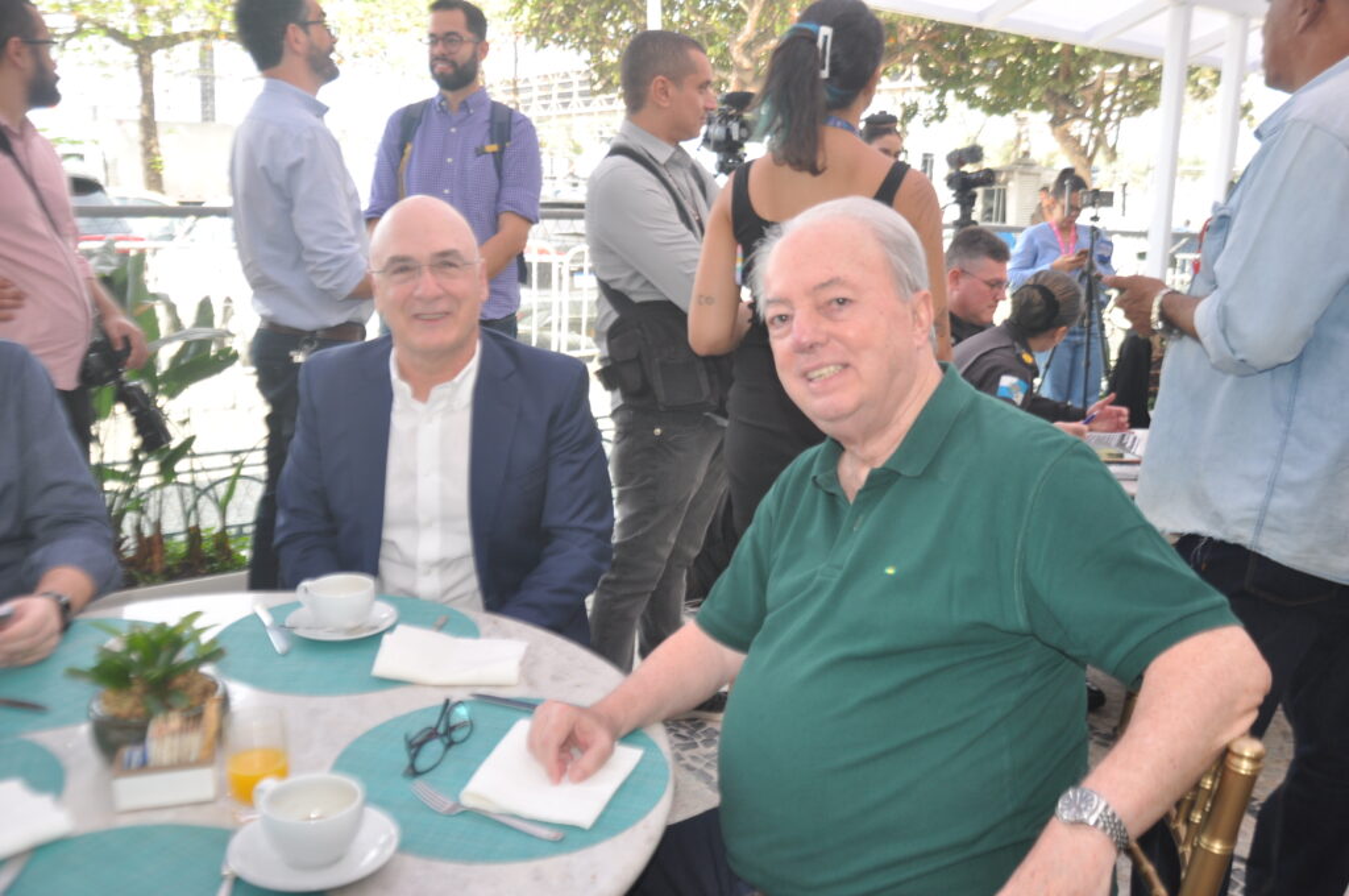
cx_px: 674
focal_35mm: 27
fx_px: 1010
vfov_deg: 47.8
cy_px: 448
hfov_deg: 67.4
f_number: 5.6
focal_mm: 18
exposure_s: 1/100
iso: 200
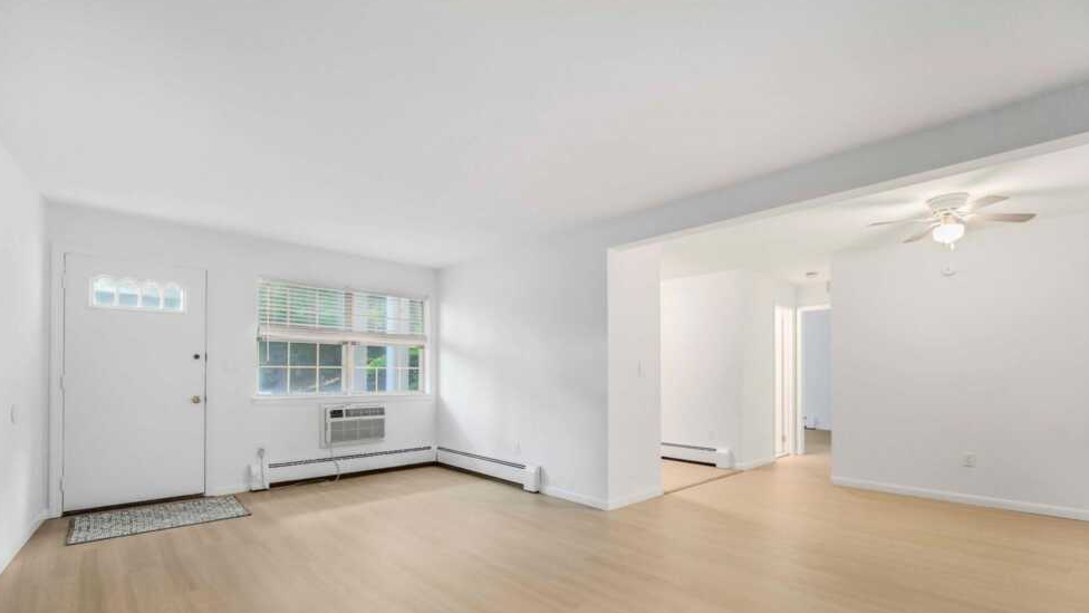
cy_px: 377
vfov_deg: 66.2
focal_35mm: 16
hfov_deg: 99.4
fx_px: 462
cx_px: 557
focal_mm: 7
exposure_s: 1/125
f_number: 2.8
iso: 2500
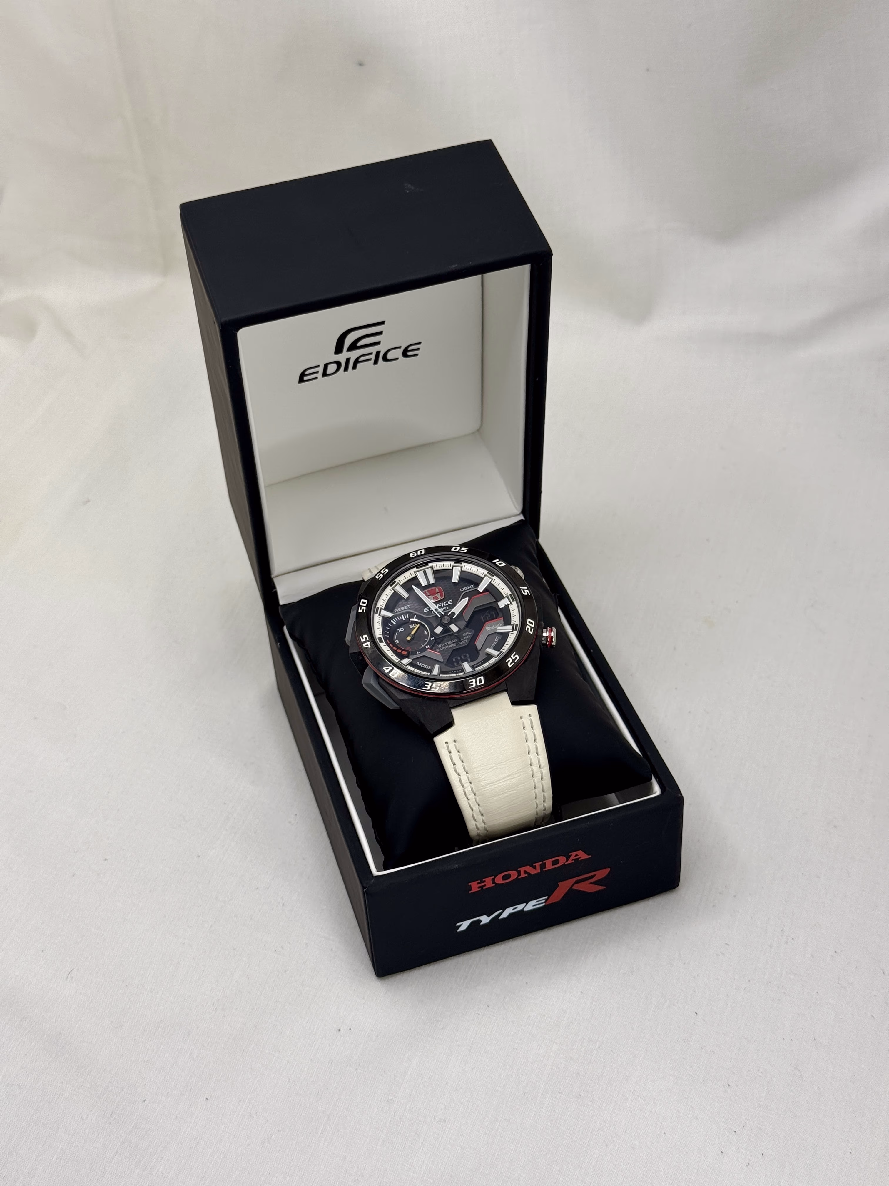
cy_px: 593
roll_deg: +2.5
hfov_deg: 30.3
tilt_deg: -42.6
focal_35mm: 48
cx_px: 444
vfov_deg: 39.7
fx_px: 1644
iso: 64
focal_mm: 6.76
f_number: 1.78
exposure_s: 1/120
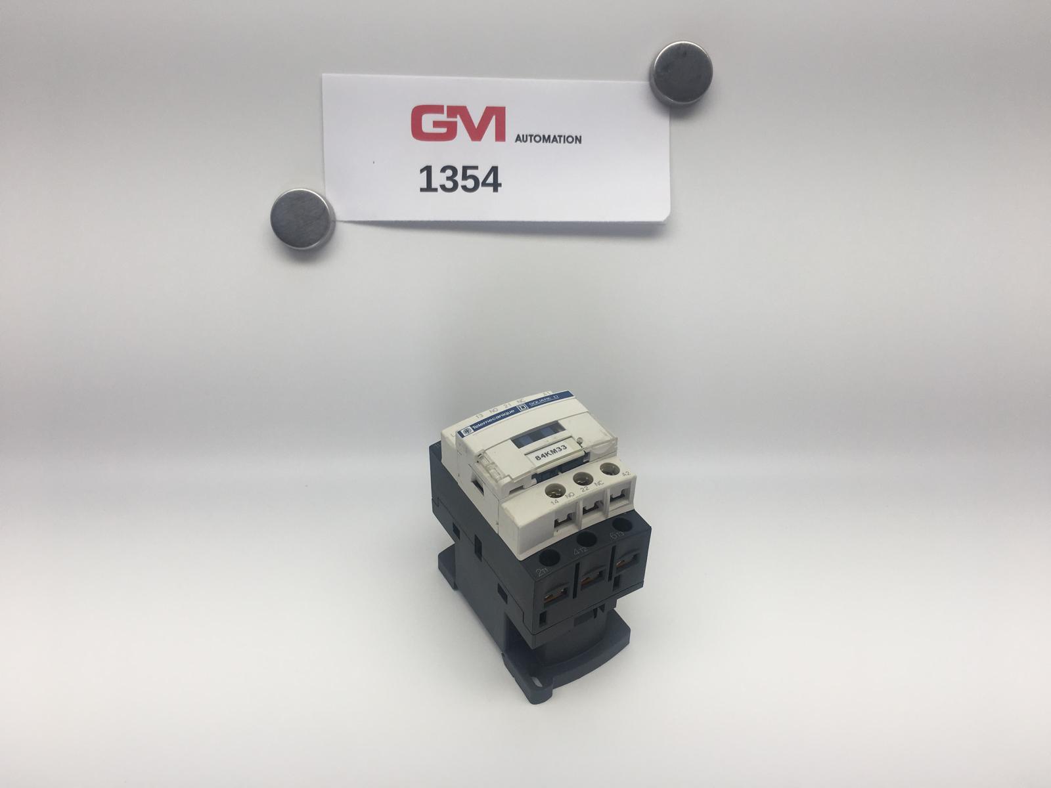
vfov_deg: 48.2
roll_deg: -1.6
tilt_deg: -36.6
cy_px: 394
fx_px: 880
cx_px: 526
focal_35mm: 29
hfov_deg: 61.7
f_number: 2.2
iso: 25
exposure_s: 1/324
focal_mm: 4.15
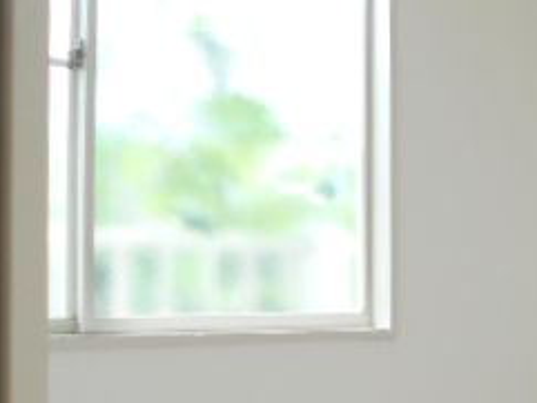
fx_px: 1071
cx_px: 693
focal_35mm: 69
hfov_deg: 24.6
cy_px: 265
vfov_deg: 21.3
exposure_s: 1/80
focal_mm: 4.6
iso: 80
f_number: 3.2
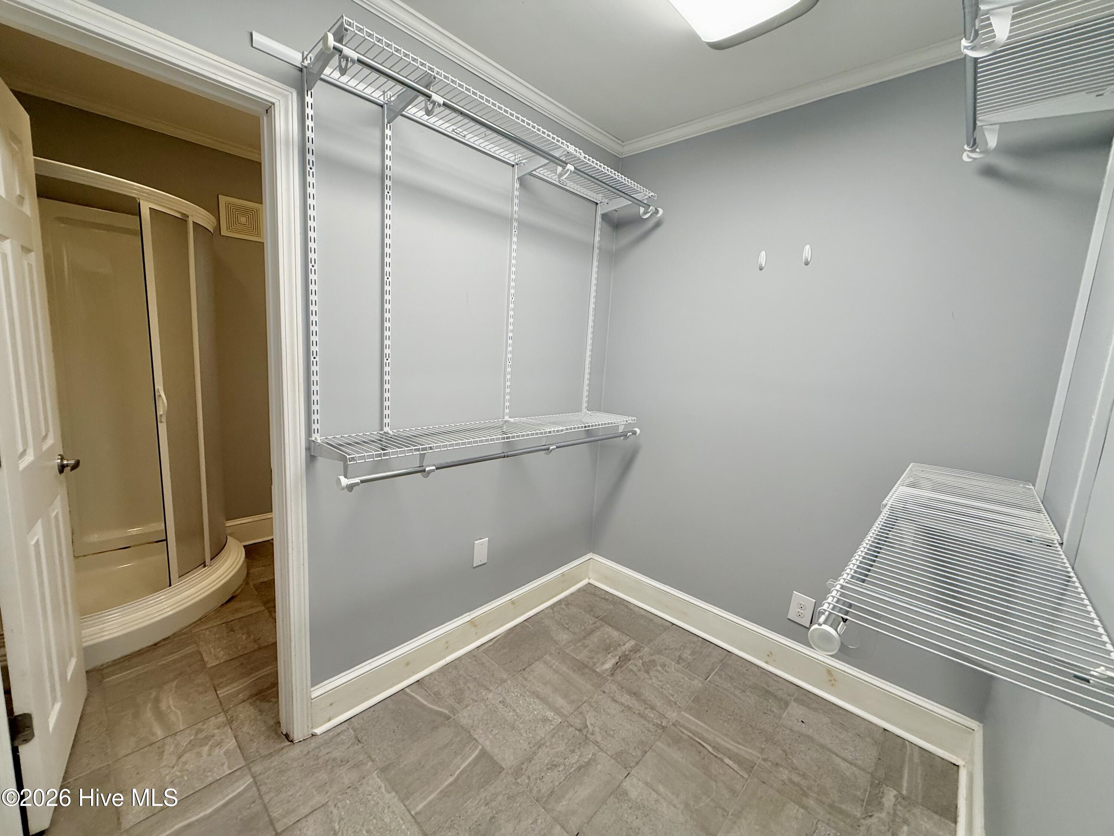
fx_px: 451
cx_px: 557
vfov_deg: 85.7
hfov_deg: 102.1
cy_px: 418
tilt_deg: -8.8
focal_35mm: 14
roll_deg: -3.3
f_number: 2.2
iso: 125
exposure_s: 1/120
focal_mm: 2.22
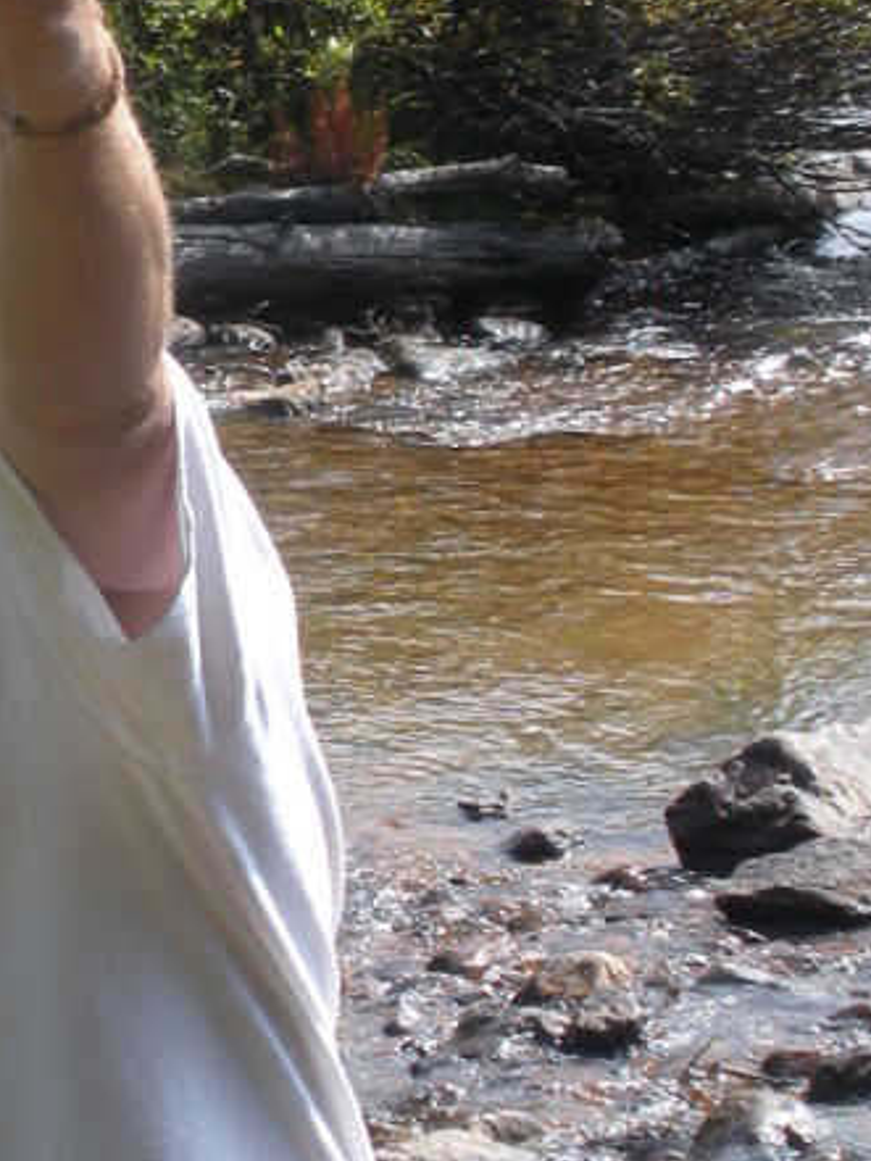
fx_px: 5399
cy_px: 644
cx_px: -258
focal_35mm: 161
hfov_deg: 9.1
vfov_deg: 12.3
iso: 64
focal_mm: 9.1
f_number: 4.4
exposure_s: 1/210
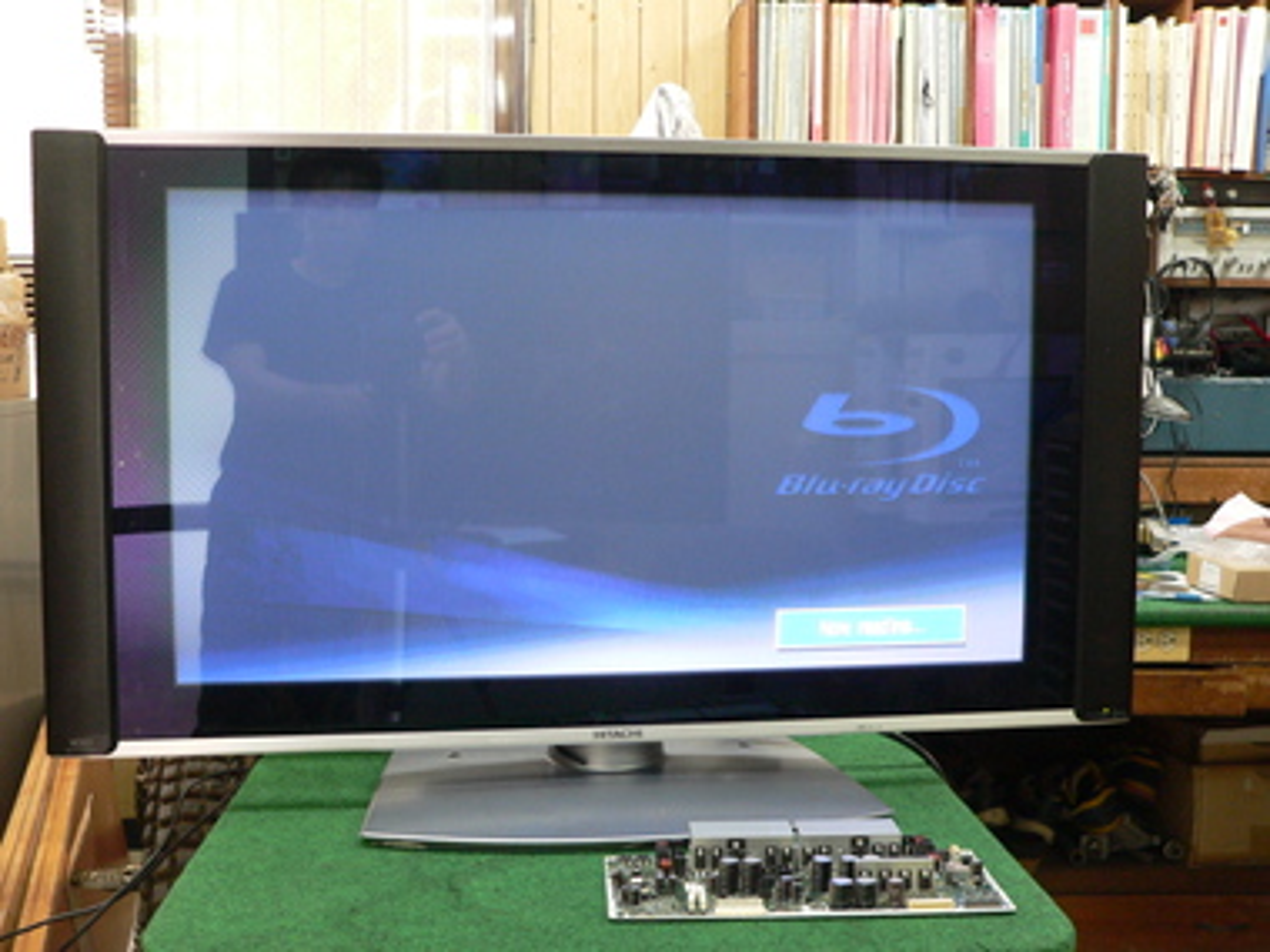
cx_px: 635
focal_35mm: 41
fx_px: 1504
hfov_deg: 45.8
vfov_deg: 35.1
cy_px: 476
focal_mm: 6.8
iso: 200
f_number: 2.8
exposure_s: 1/10
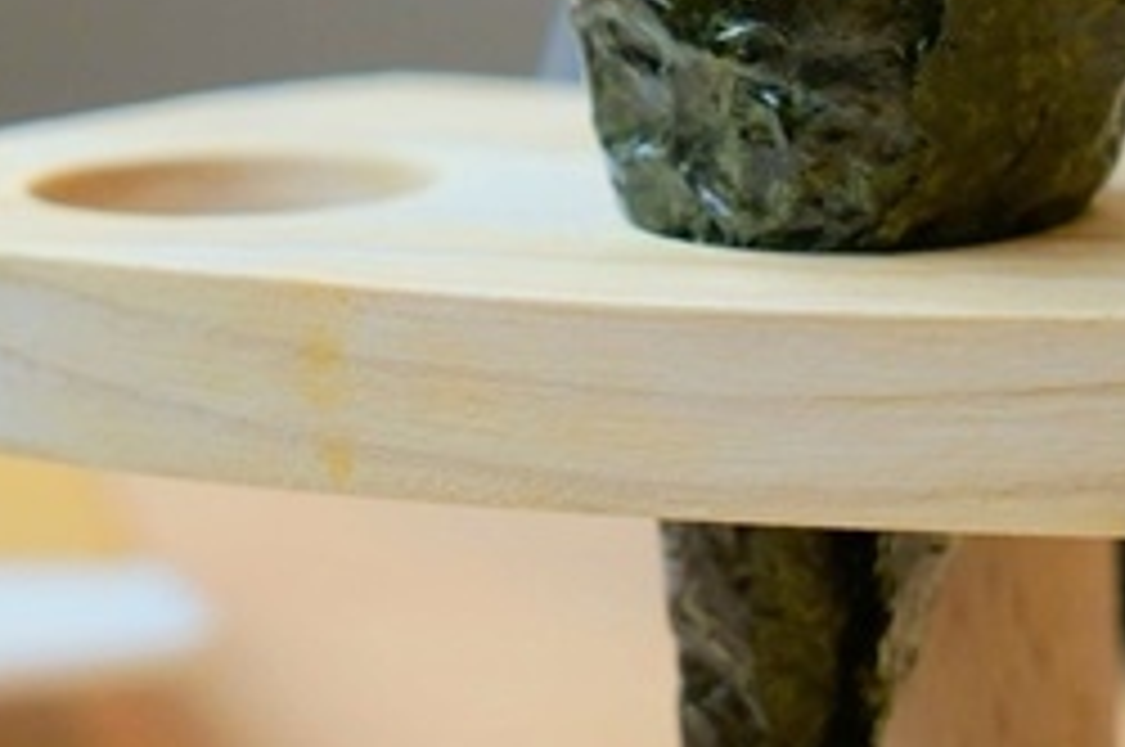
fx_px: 4400
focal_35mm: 141
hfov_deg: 14.5
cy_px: -169
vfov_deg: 9.6
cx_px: 392
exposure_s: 1/640
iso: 1000
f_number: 5
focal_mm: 44
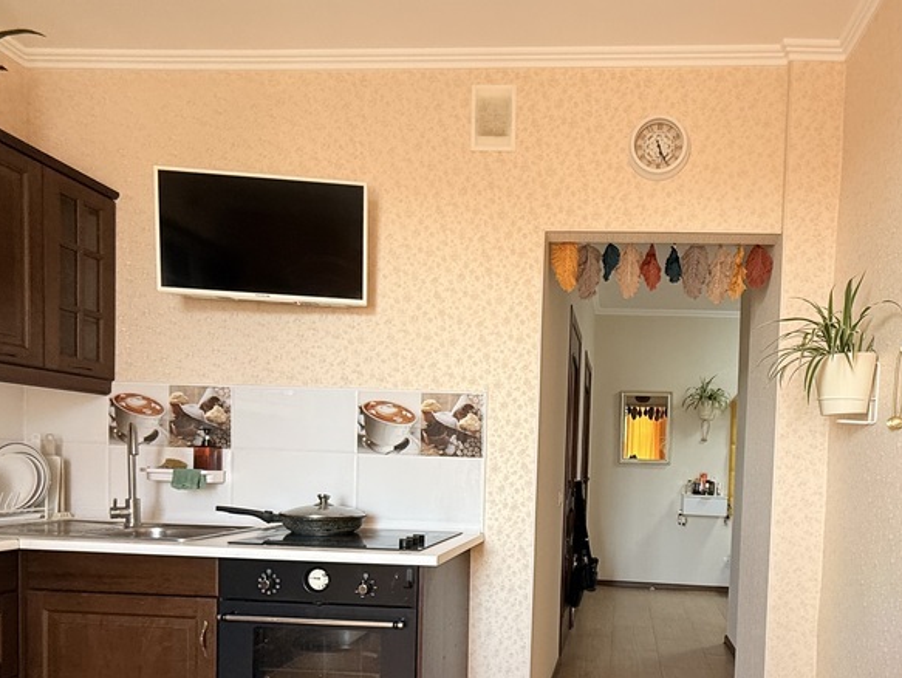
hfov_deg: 70.0
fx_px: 626
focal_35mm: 24
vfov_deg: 54.7
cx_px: 583
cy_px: 494
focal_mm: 2.22
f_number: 2.2
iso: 160
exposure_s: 1/99
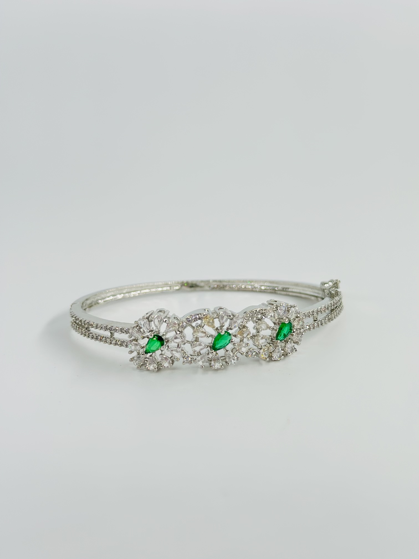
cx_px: 210
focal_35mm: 48
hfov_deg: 30.3
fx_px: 775
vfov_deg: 39.7
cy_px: 280
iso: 80
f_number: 1.78
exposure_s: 1/1475
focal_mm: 6.86
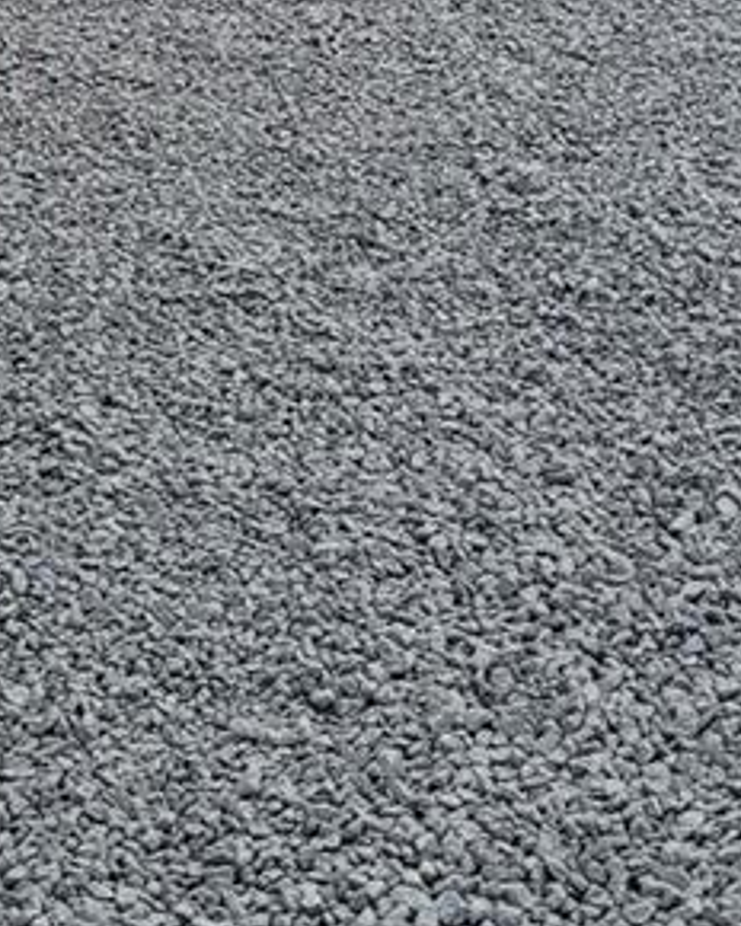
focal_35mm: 105
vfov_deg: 17.7
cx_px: 163
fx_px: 2878
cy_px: -80
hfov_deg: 14.6
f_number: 1.8
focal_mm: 5.4
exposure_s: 1/2128
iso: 40
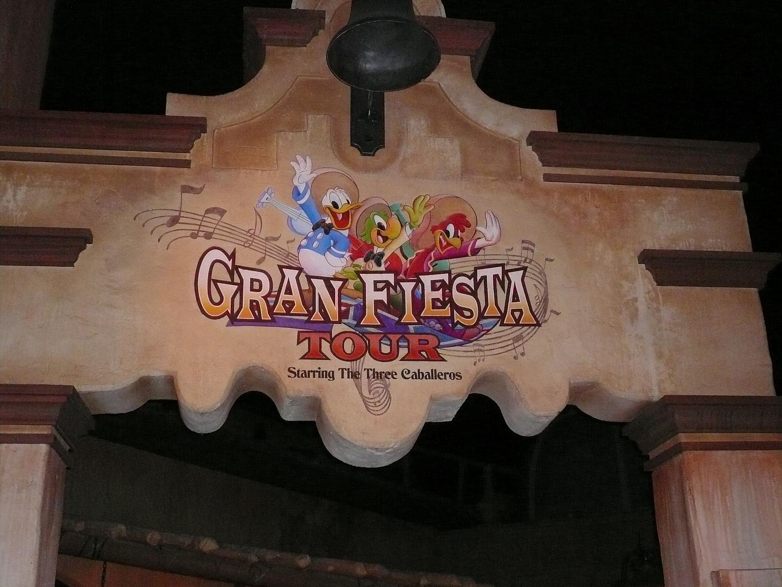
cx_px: 391
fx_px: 1039
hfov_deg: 41.2
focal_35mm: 46
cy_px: 294
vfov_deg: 31.5
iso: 400
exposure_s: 1/30
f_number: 3.5
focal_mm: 7.5
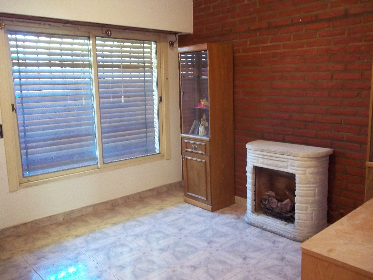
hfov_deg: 56.8
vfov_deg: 44.2
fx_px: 345
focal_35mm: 32
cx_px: 186
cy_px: 140
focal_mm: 5.7
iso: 294
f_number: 2.9
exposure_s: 1/8
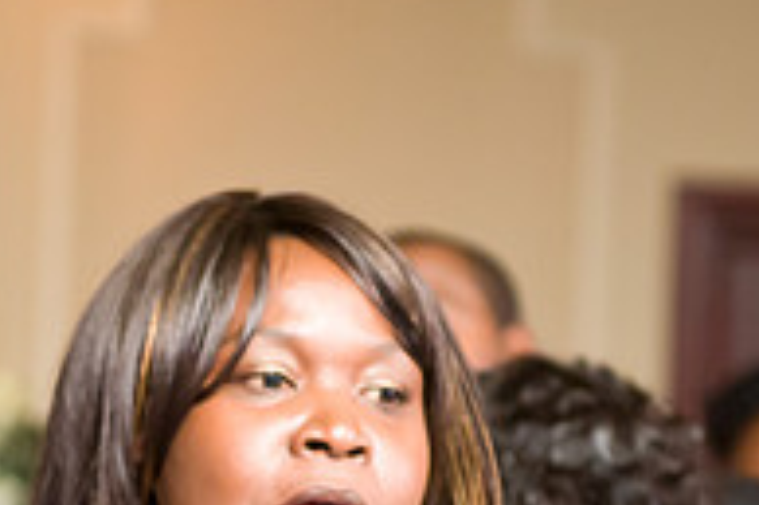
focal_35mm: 209
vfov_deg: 6.5
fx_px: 4403
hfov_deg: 9.9
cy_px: 482
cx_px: 305
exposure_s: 1/125
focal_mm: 70
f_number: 3.2
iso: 3200
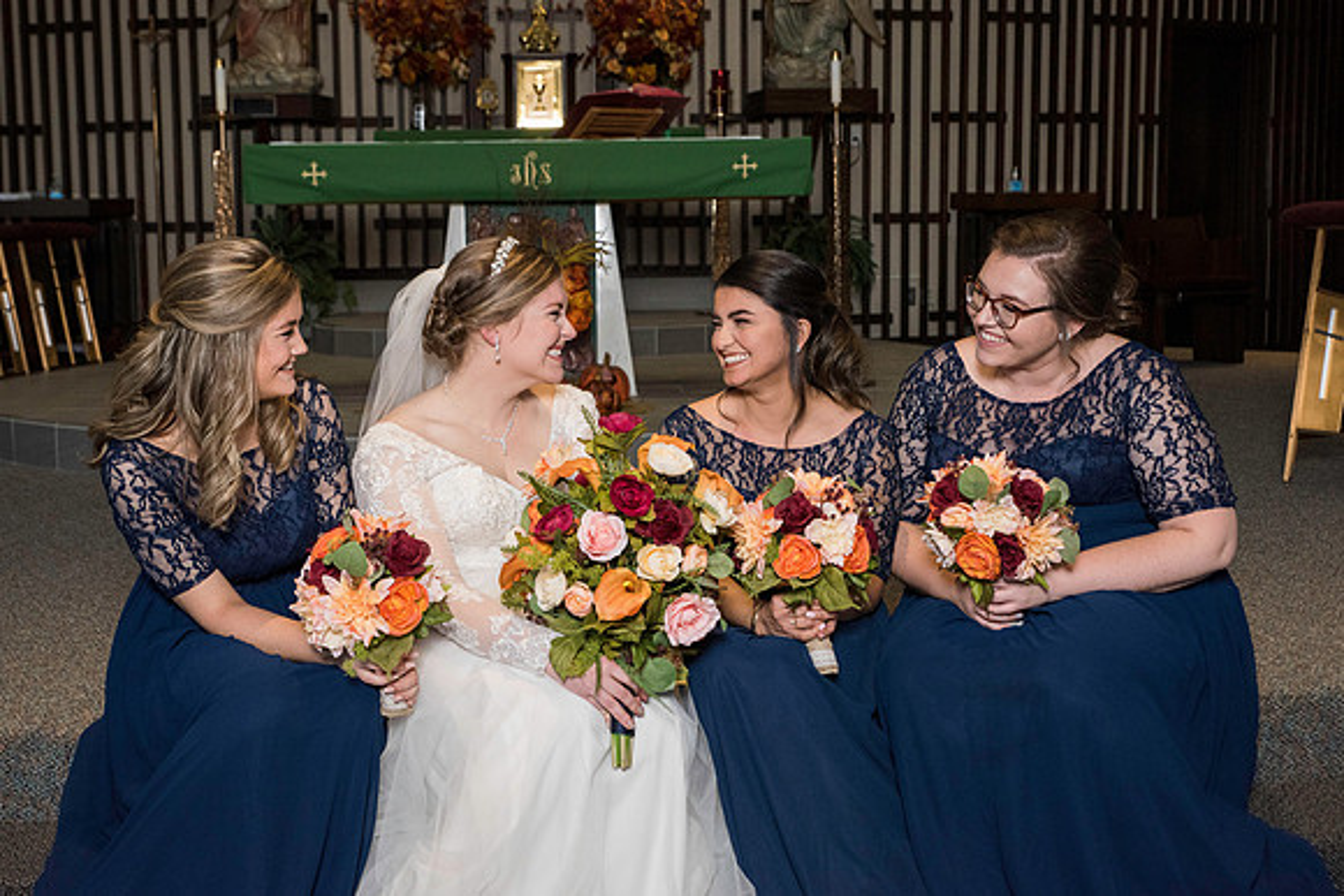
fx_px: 2041
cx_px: 602
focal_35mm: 55
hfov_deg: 36.4
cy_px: 404
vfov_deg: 24.8
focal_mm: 48
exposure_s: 1/160
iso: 1250
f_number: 6.3
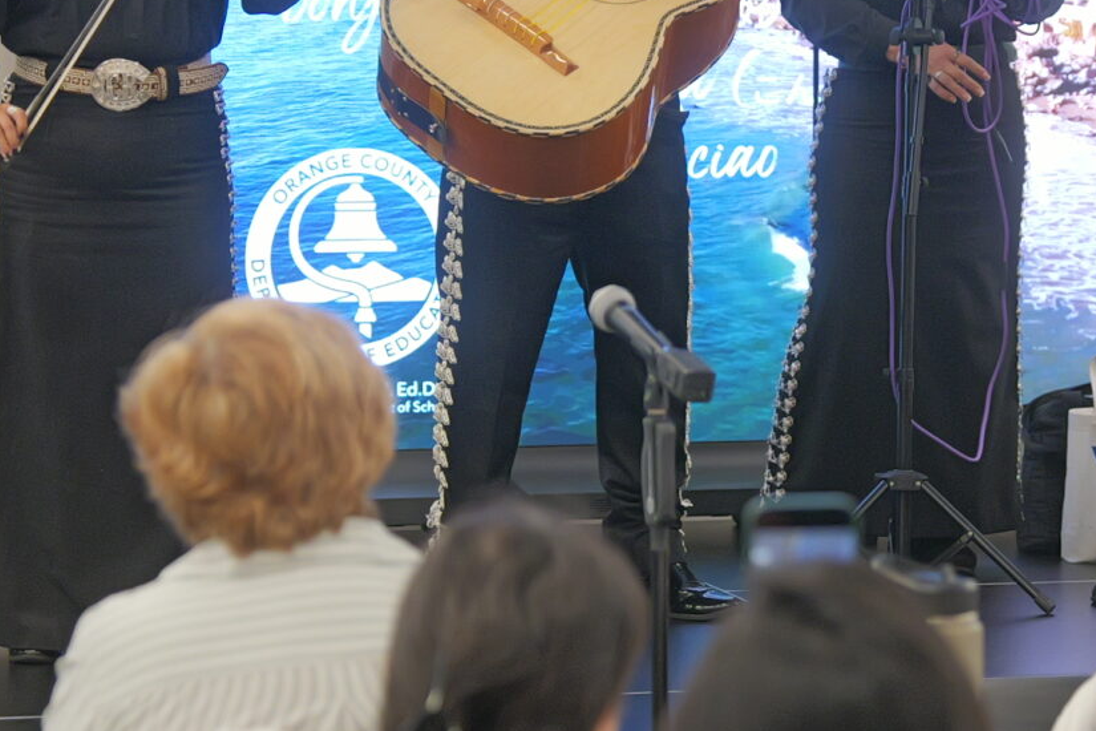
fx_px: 4627
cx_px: 866
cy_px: 211
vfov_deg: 9.0
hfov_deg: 13.4
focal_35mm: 152
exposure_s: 1/250
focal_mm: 46
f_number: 2.1
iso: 1600
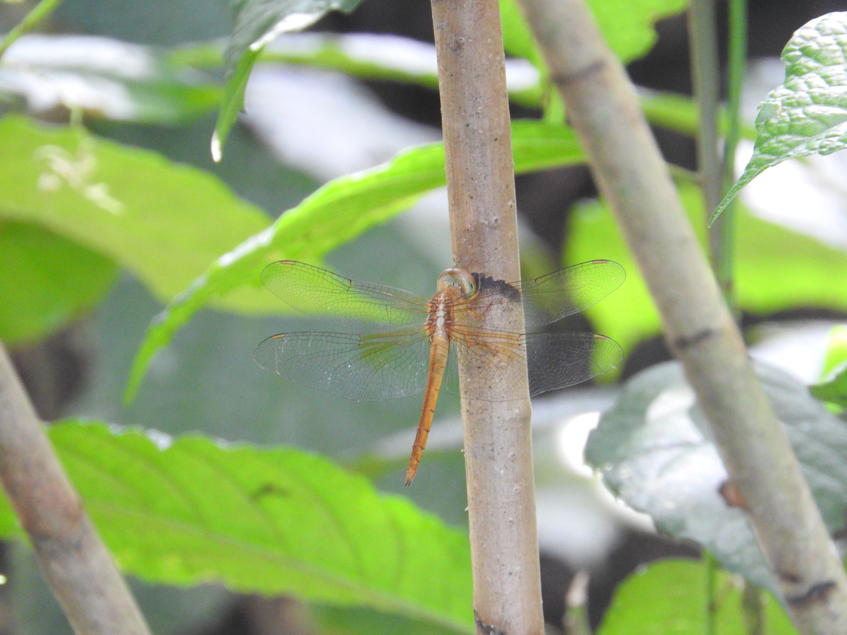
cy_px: 318
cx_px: 424
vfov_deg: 2.3
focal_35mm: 650
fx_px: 15904
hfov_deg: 3.1
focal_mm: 116.5
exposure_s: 1/50
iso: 800
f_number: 5.6
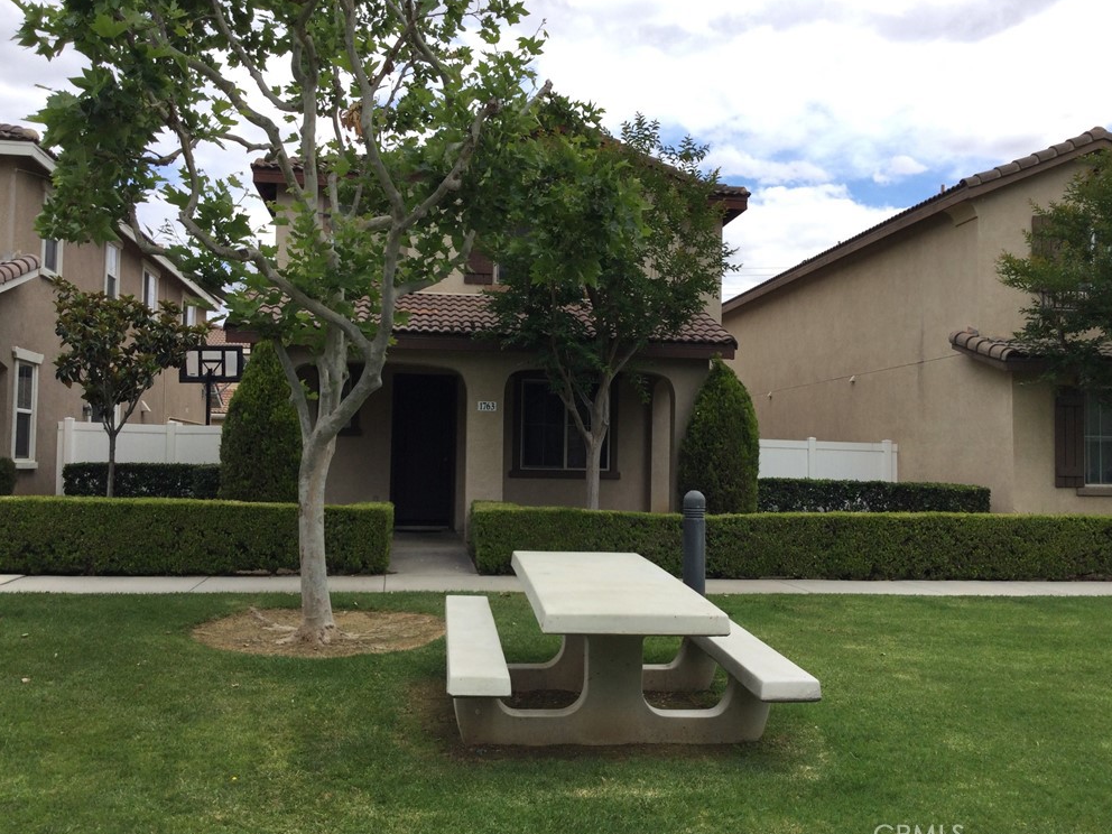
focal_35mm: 32
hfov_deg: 56.8
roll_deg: -2.8
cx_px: 547
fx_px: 1028
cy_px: 420
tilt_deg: +0.2
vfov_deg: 44.2
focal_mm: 3.3
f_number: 2.4
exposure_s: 1/754
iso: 25
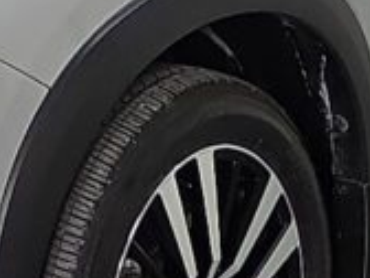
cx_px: -20
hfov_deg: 7.4
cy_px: -185
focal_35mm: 268
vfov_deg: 5.5
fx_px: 2865
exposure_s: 1/59.2
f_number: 1.8
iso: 52
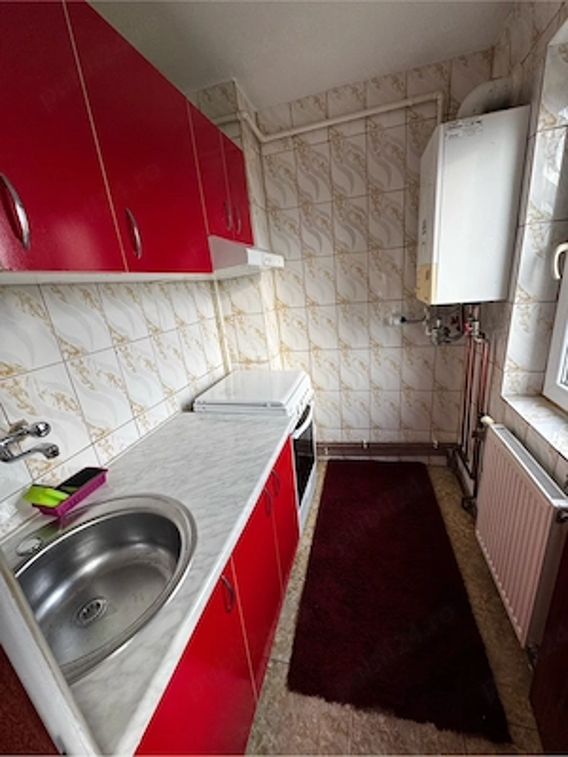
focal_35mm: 14
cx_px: 284
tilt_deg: -16.8
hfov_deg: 85.7
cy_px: 378
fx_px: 306
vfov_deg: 102.1
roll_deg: +5.1
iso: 80
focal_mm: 2.22
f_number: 2.2
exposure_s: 1/99
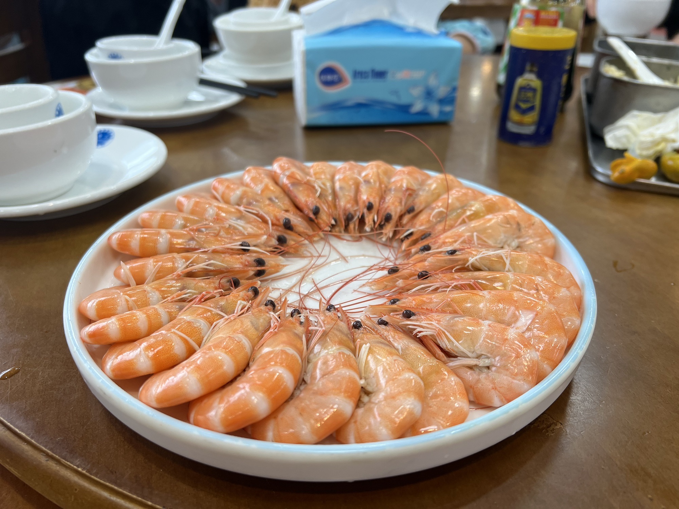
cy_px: 254
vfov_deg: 53.1
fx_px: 510
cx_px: 340
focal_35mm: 26
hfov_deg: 67.3
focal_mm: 5.7
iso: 80
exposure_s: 1/100
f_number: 1.5
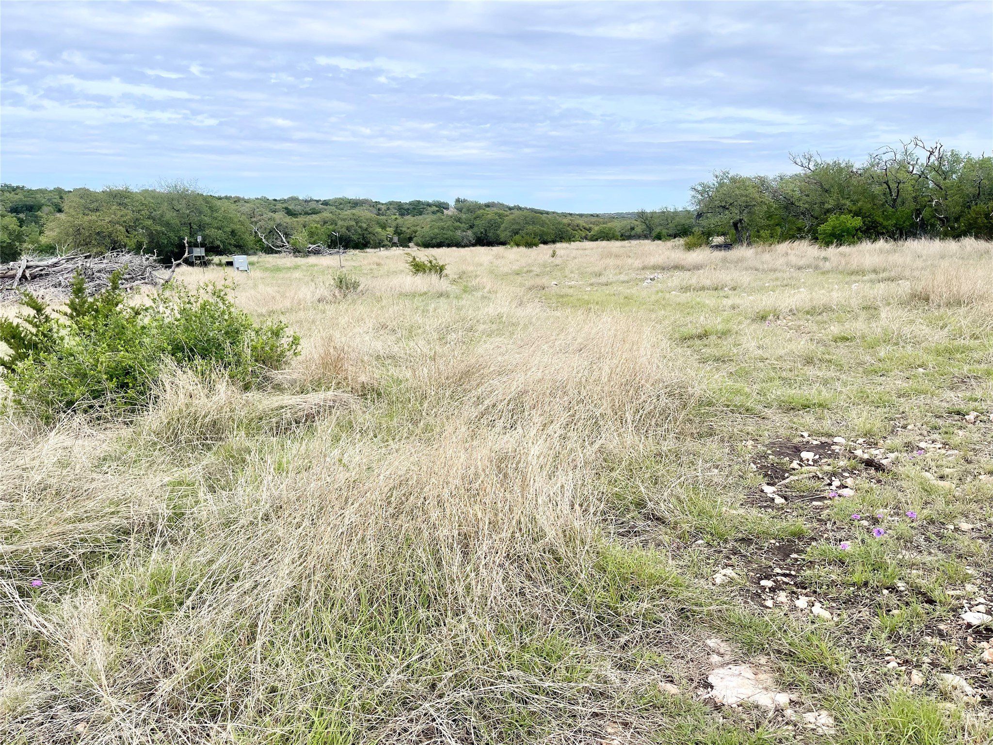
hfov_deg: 69.4
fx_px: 717
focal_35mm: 25
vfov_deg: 54.9
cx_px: 496
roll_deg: +0.4
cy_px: 372
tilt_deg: -13.0
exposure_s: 1/3165
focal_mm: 5.1
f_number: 1.6
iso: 32
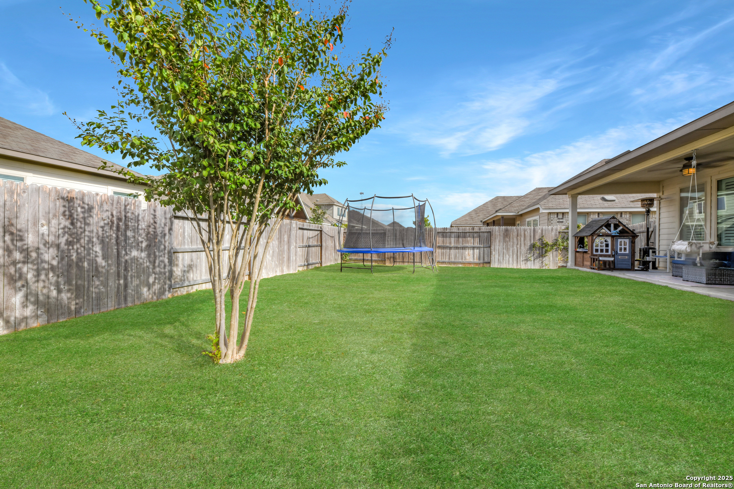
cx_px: 367
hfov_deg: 112.6
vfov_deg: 90.0
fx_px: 245
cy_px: 244
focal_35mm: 12
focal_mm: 12
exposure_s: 1/90
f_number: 22
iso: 400
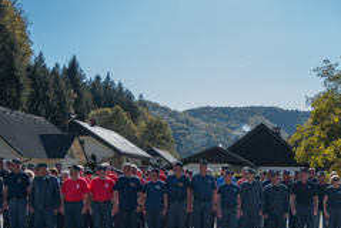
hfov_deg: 38.2
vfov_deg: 26.1
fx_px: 484
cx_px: 238
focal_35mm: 51
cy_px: 181
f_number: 2.8
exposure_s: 1/1000
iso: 125
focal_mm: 24
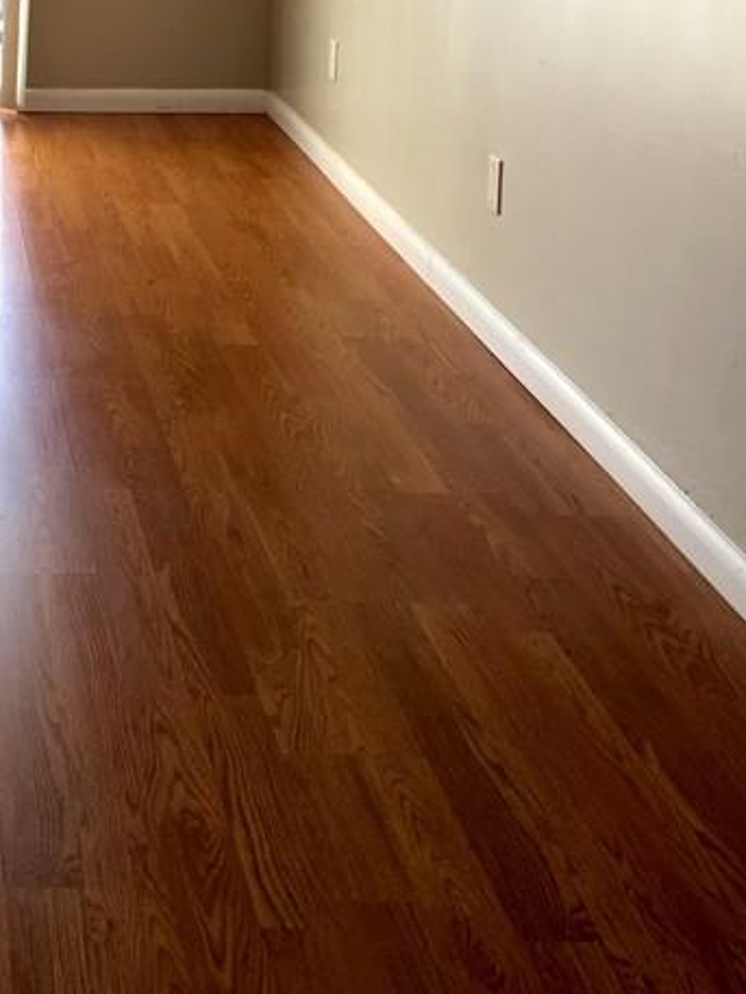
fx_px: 1867
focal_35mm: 65
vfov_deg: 28.4
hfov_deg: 21.7
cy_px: 54
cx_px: -17
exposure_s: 1/60
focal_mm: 4.15
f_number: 2.2
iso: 32
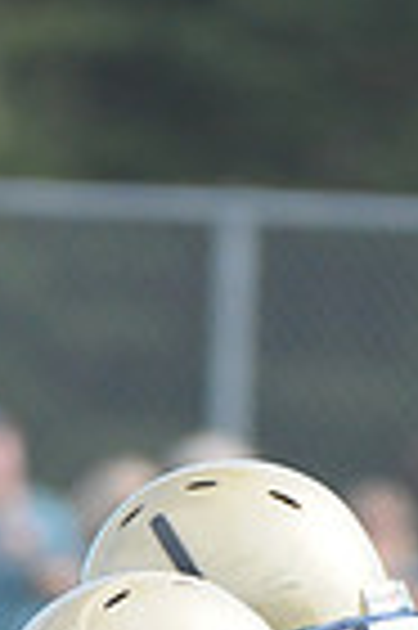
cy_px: 1224
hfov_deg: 1.1
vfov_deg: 1.7
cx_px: 146
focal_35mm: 1246
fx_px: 21753
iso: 1600
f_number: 4
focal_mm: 200
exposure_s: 1/4000
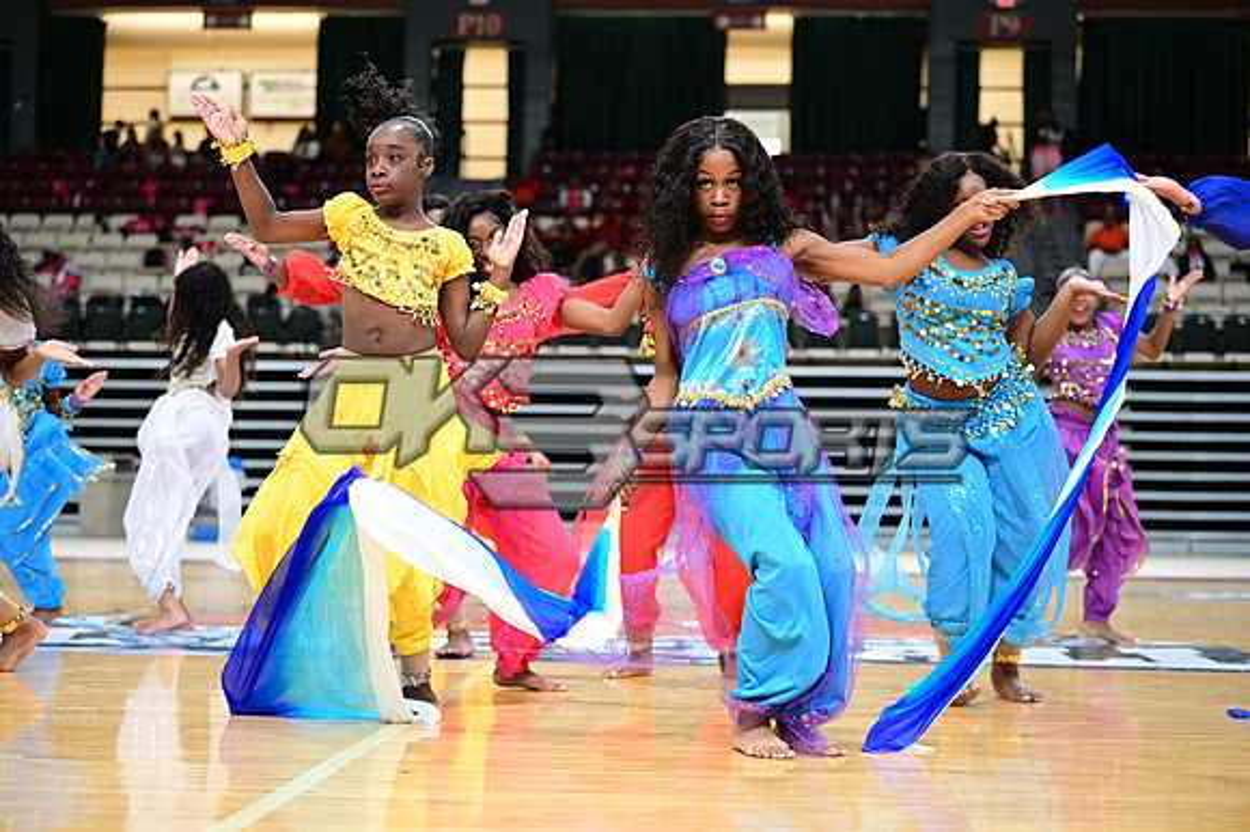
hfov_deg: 28.9
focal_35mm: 70
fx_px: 2429
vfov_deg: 19.4
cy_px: 416
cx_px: 625
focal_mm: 70
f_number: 3.2
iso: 6400
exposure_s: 1/1000
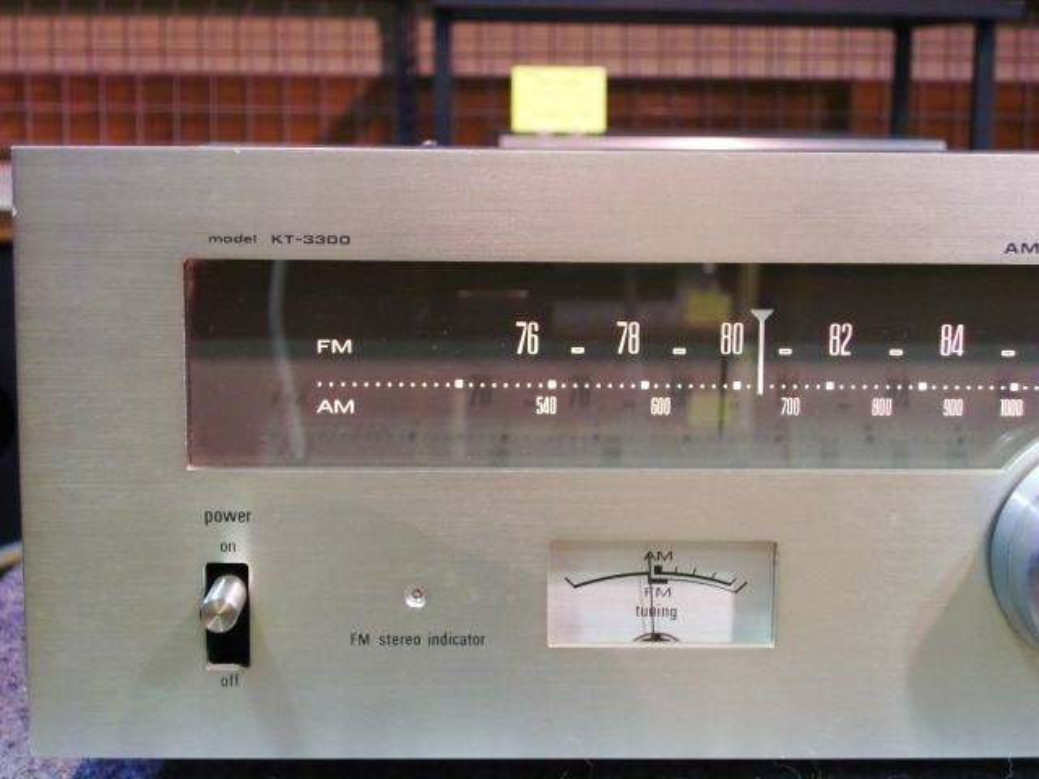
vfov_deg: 22.3
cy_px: 390
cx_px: 520
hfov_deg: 29.4
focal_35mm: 66
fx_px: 1981
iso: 400
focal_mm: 11.7
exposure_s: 1/15
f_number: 4.1
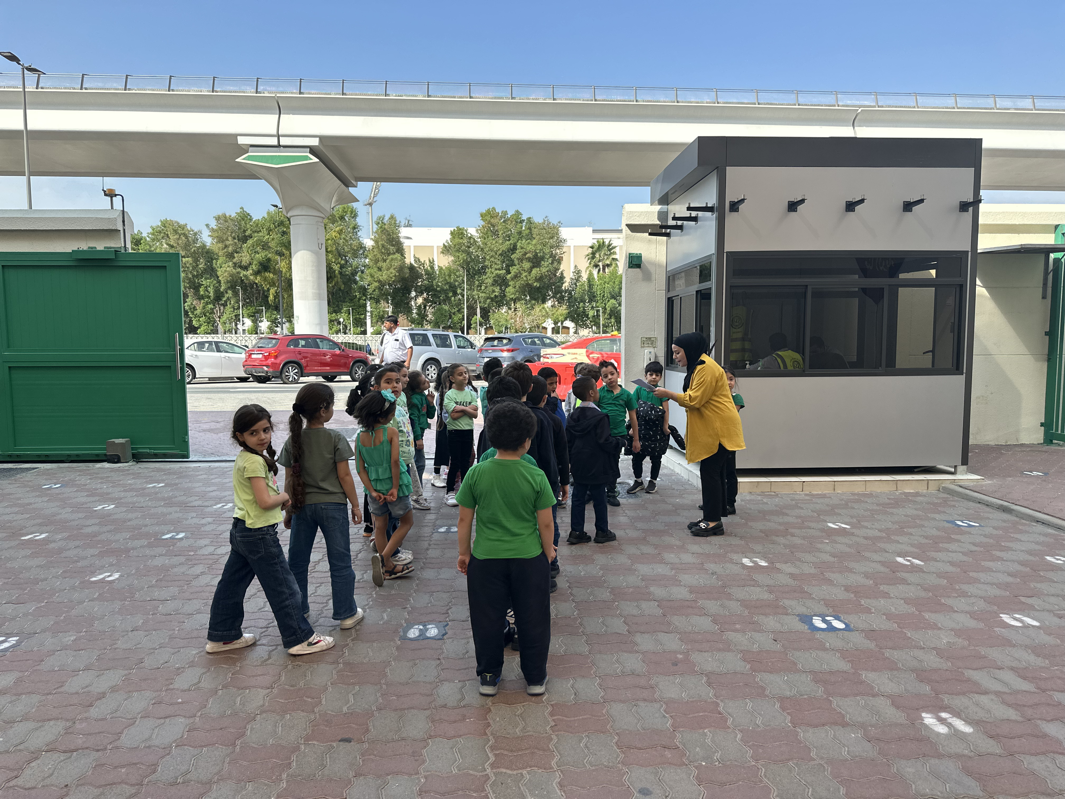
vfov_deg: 56.8
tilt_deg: -5.1
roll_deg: +0.1
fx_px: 738
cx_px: 532
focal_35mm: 24
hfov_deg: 71.6
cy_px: 400
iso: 80
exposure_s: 1/1562
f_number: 1.78
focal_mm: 6.86
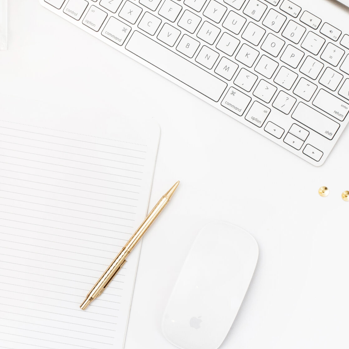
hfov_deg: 17.9
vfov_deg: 17.9
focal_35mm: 97
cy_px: 153
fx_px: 1106
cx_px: 112
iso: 3200
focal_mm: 50
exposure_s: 1/100
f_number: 10
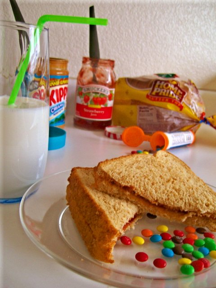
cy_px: 144
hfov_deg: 39.7
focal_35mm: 36
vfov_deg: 51.4
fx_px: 300
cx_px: 108
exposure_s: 1/8
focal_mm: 6
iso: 80
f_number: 2.7
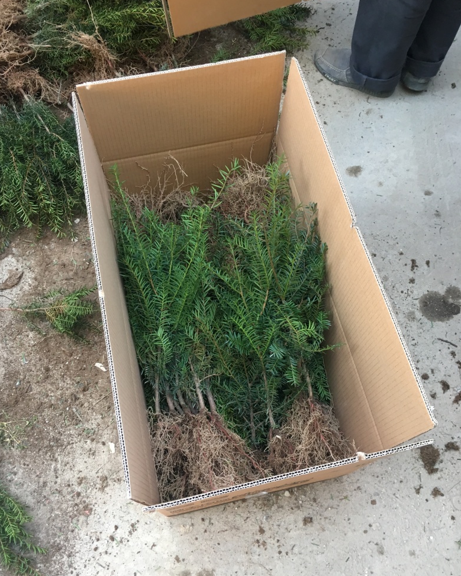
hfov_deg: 47.1
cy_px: 292
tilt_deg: -67.8
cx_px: 226
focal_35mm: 31
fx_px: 529
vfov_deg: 57.2
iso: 64
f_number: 2.2
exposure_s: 1/33
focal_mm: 4.15
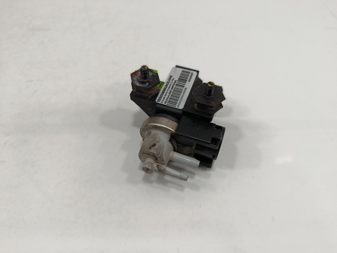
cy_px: 126
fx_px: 234
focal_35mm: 24
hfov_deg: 71.6
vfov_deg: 56.8
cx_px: 168
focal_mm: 5.24
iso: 848
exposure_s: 1/100
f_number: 1.7
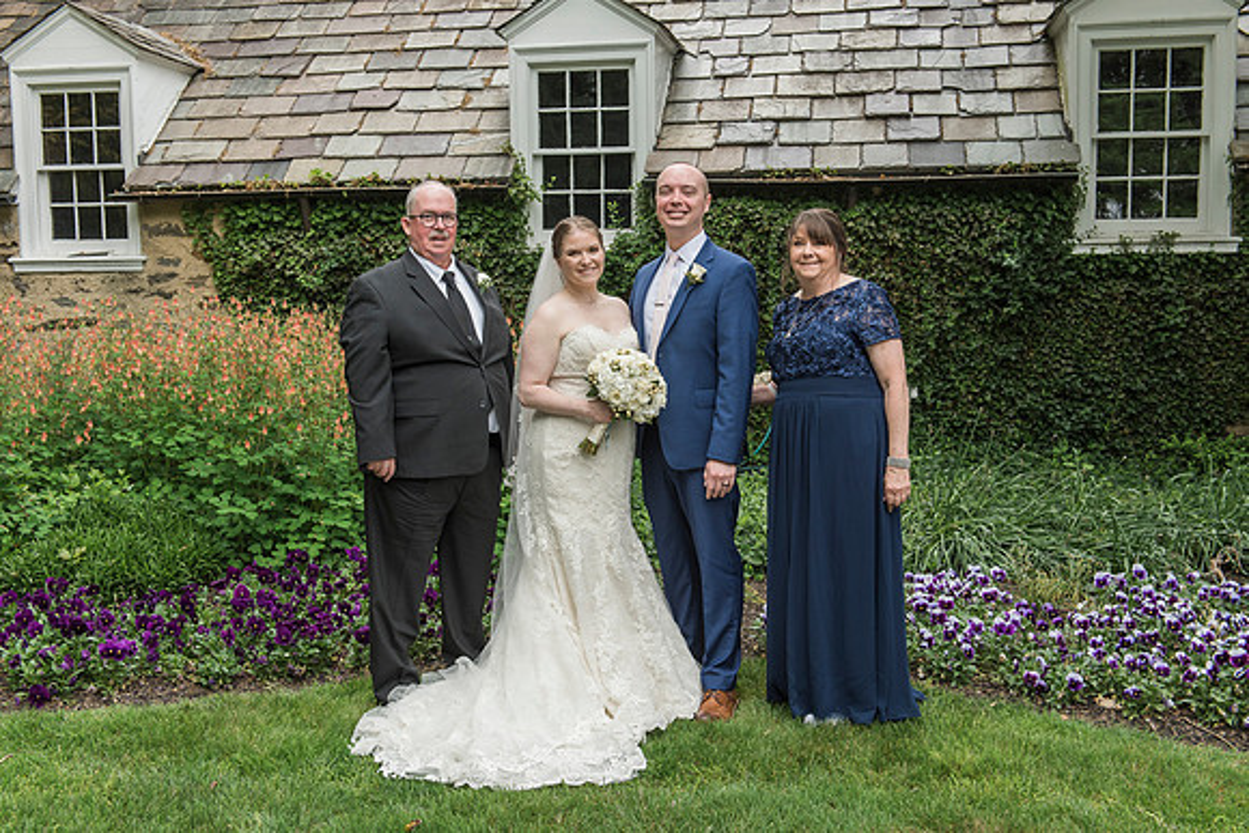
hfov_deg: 49.3
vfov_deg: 34.1
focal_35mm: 39
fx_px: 1360
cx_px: 627
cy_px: 417
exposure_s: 1/160
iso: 500
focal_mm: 38
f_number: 7.1
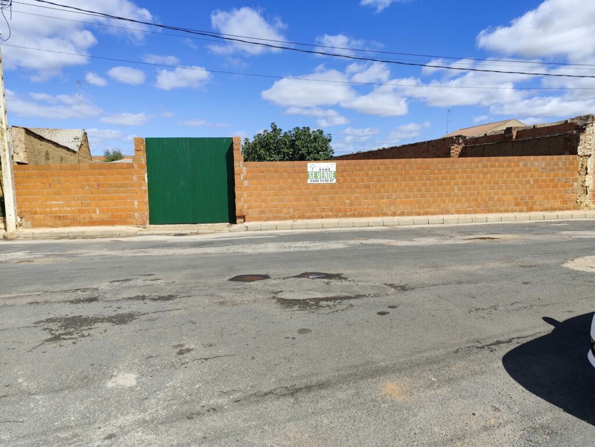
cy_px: 224
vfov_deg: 58.9
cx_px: 298
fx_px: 395
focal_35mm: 23
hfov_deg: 73.9
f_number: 1.65
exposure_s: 1/873
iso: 50
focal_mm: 6.19
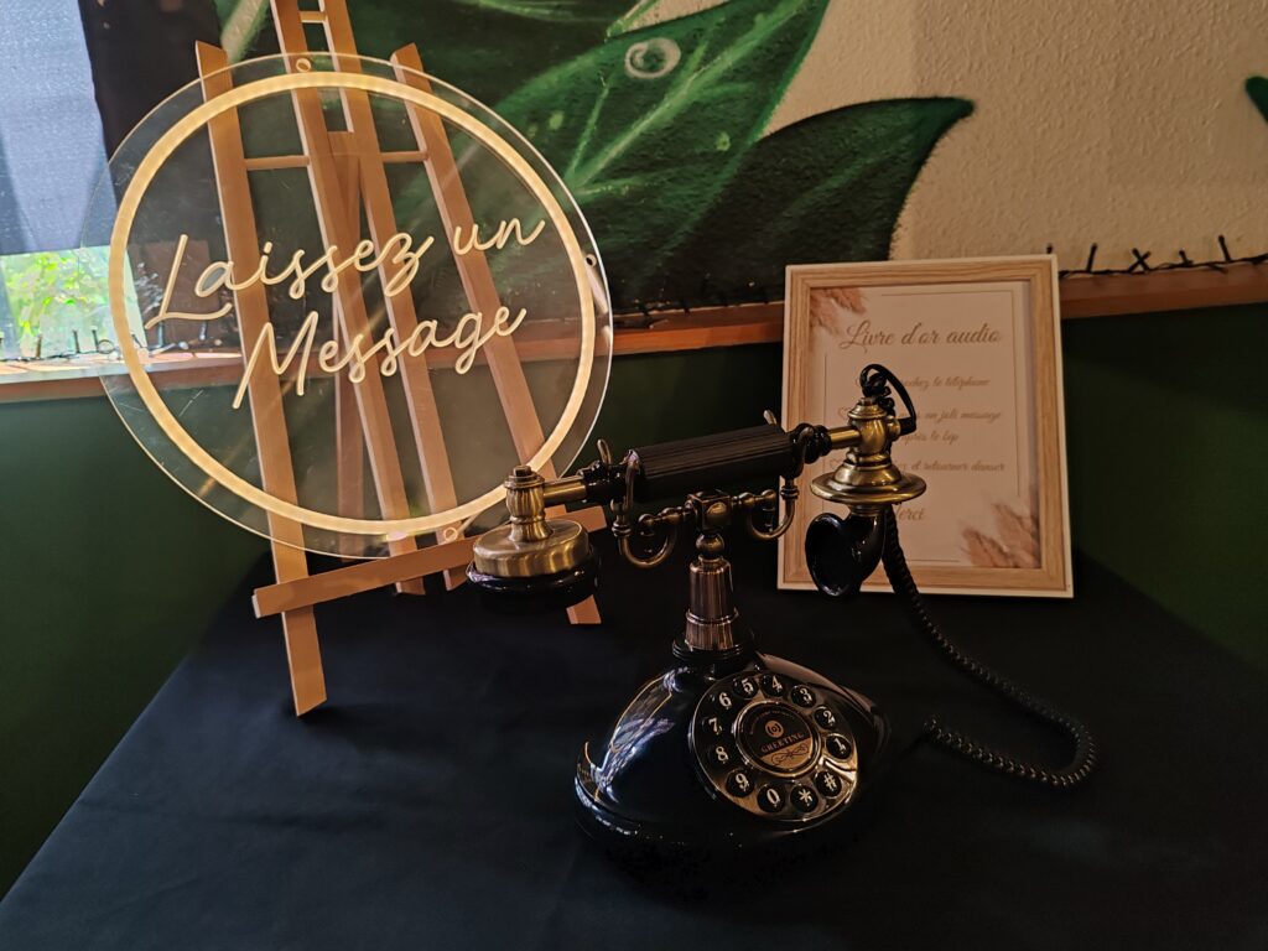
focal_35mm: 27
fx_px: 989
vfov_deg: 51.4
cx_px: 634
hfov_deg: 65.3
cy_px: 476
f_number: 1.9
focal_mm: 6.12
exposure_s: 1/100
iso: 320
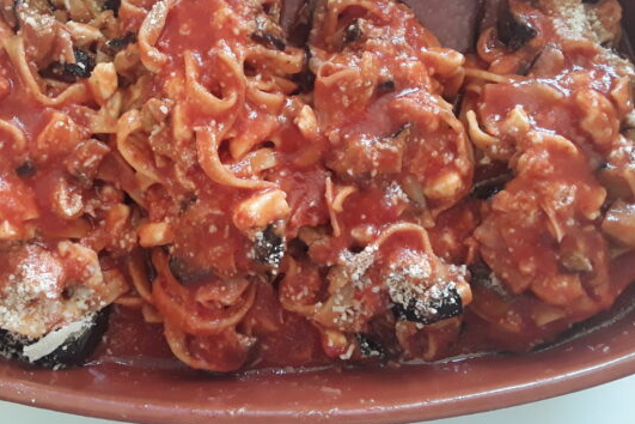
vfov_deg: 35.6
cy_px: 140
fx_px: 653
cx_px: 245
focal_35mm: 37
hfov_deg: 51.4
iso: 100
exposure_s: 1/33
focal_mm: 2.91
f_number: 1.9
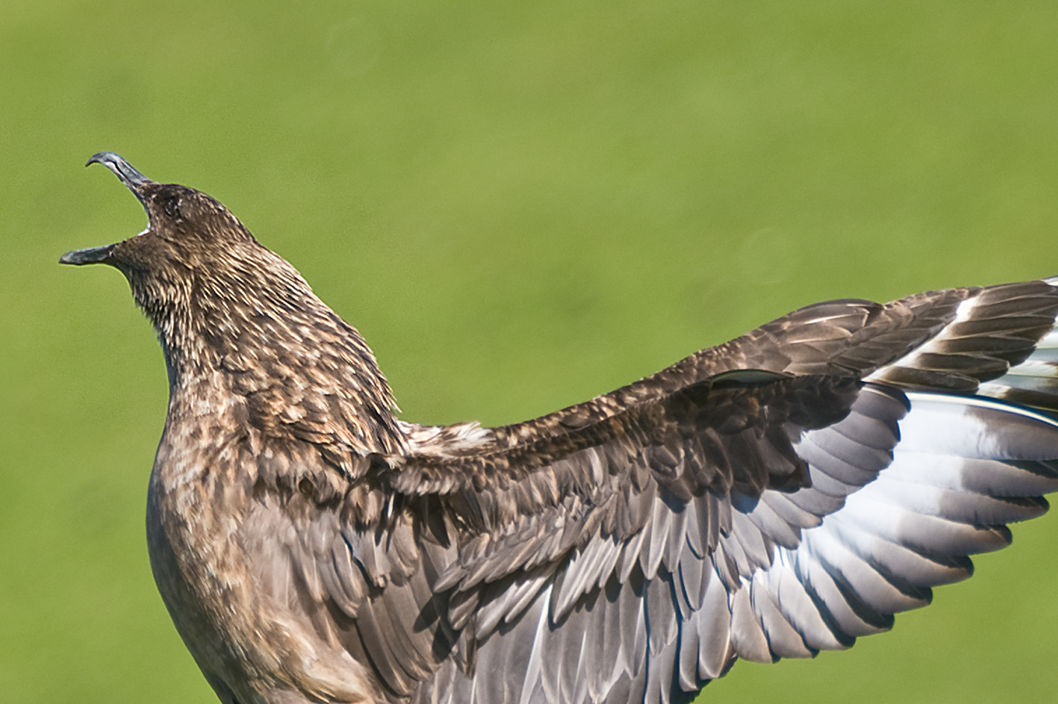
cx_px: 538
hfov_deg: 2.9
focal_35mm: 723
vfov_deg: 1.9
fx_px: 21231
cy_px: 510
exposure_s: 1/500
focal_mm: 300
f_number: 5.6
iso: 125
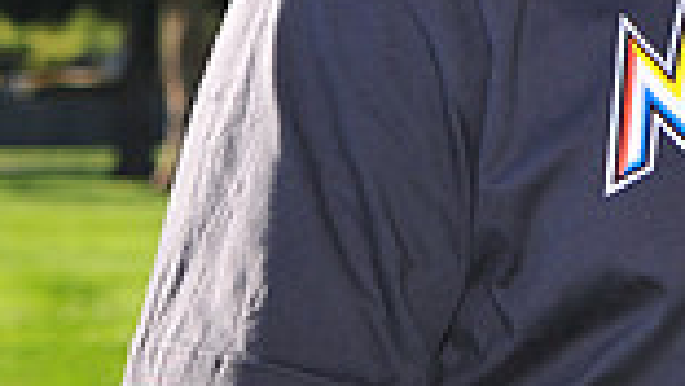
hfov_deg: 6.5
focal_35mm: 327
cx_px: 1014
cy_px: -129
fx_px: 5944
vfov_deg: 3.7
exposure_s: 1/800
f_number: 4.5
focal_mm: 56
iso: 200
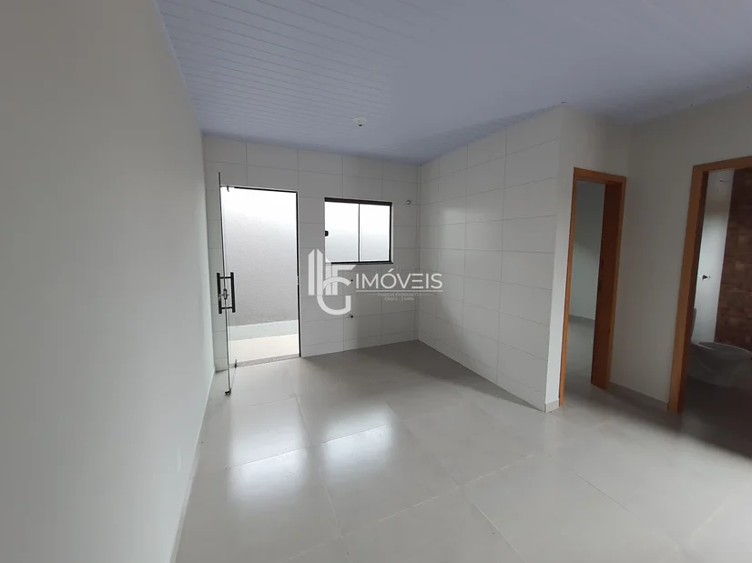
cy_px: 282
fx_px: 282
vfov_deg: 89.9
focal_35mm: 13
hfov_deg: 106.2
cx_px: 376
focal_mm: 1.74
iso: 80
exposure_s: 1/60
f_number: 2.2
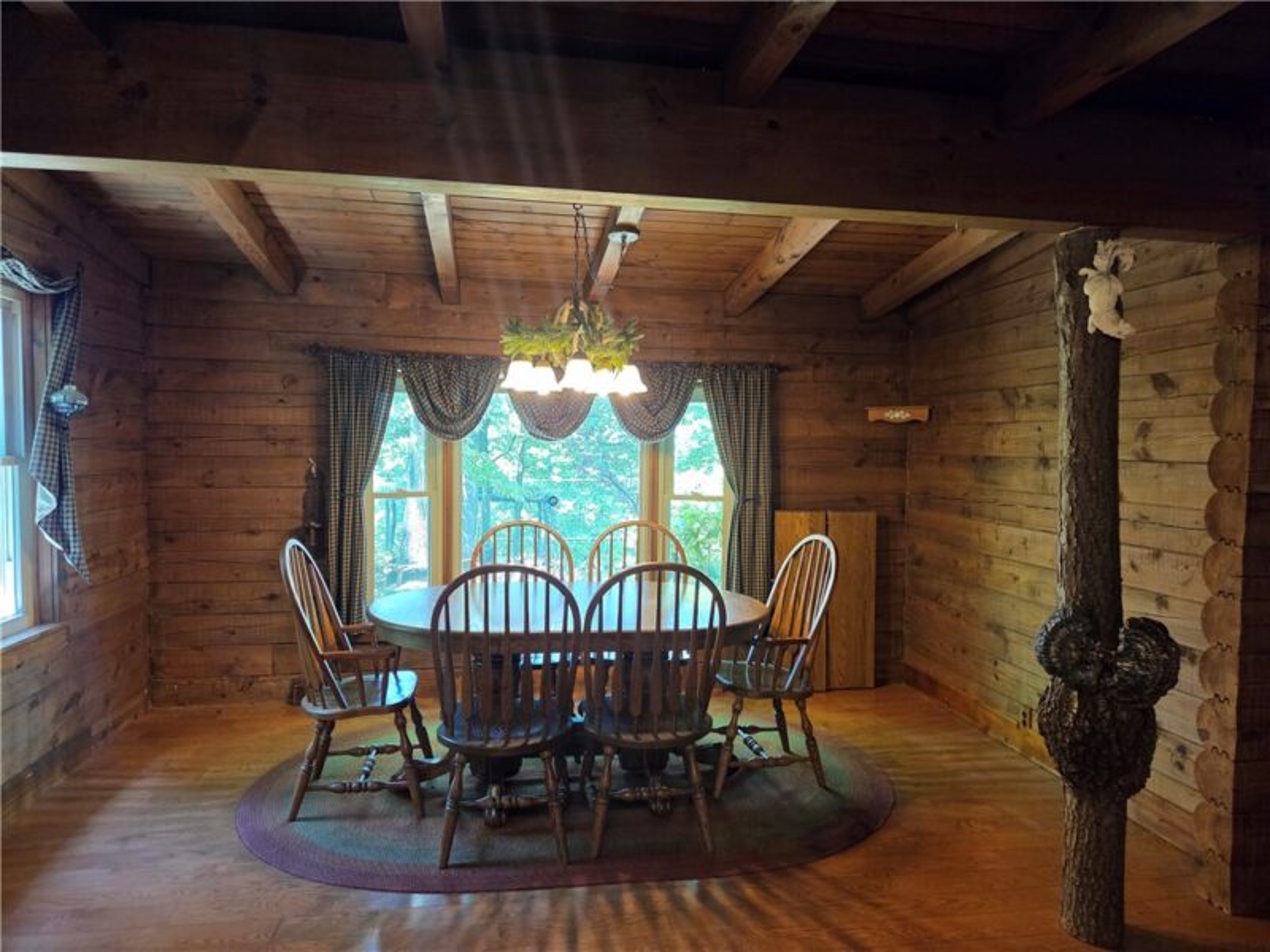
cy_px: 476
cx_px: 635
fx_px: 844
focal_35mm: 23
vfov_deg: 58.9
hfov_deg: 73.9
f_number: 1.8
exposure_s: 1/120
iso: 800
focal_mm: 5.4
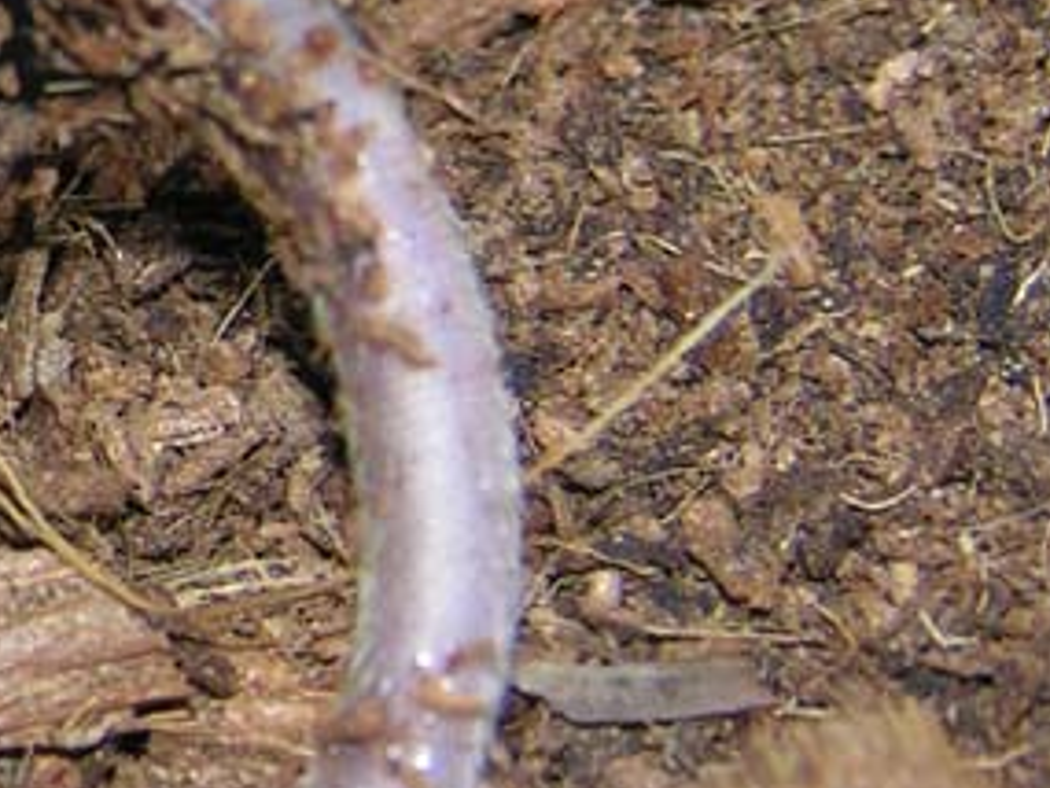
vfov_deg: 3.4
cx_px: -1116
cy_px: -475
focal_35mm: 438
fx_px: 13291
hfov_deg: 4.5
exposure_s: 1/60.1
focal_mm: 26.5
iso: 50
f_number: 3.7
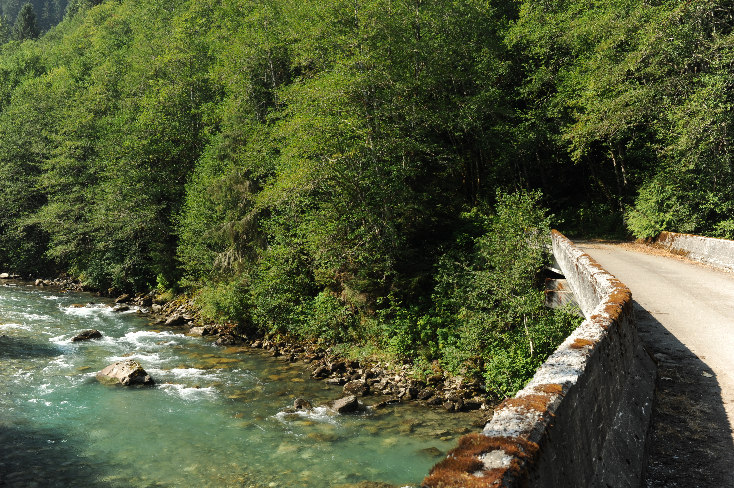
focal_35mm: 35
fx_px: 713
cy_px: 244
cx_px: 367
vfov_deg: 37.8
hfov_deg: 54.5
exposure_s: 1/80
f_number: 10
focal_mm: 35
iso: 200
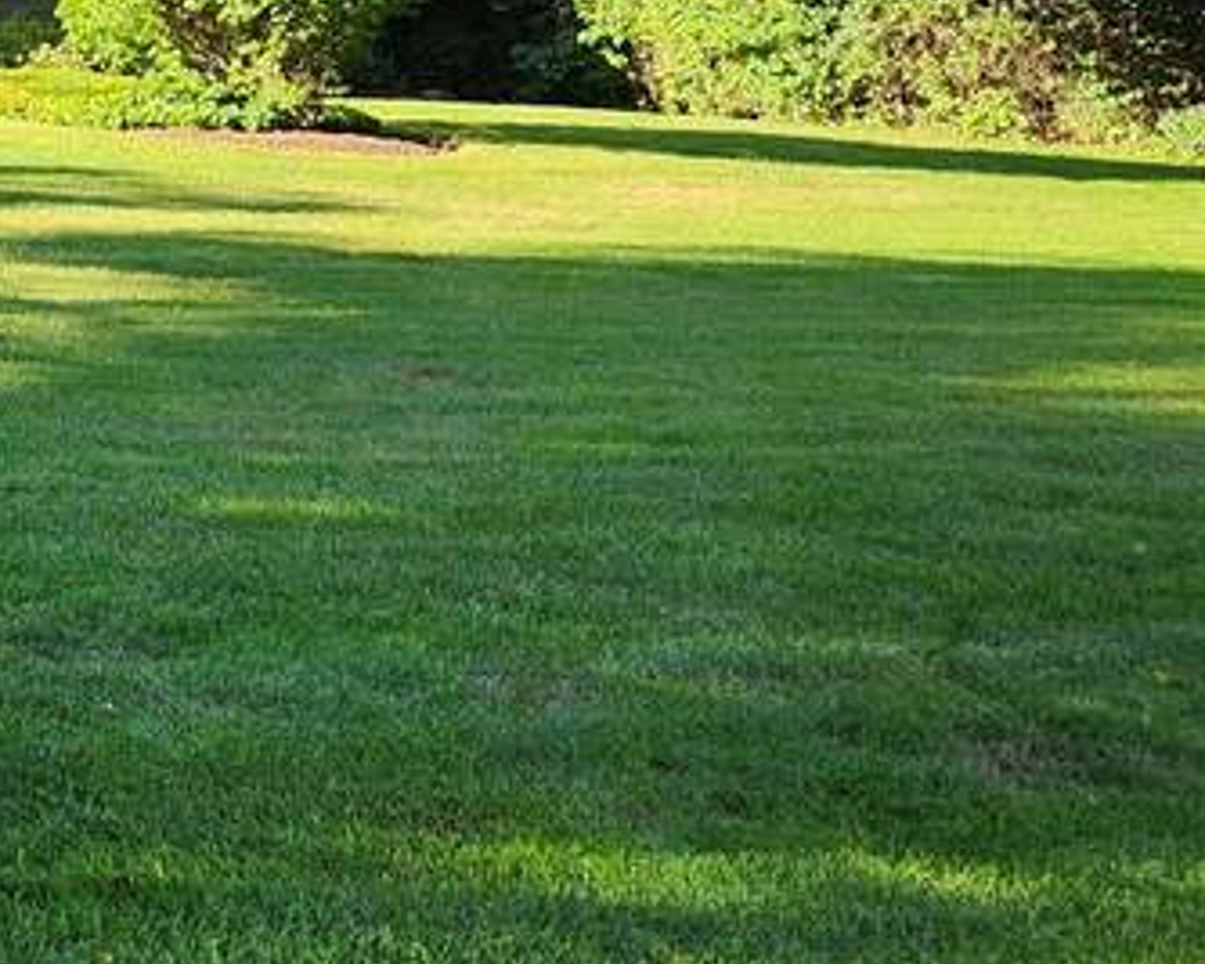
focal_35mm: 86
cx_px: -869
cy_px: -47
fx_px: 3066
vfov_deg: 17.4
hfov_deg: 18.2
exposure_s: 1/294
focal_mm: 5.4
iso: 20
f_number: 1.8
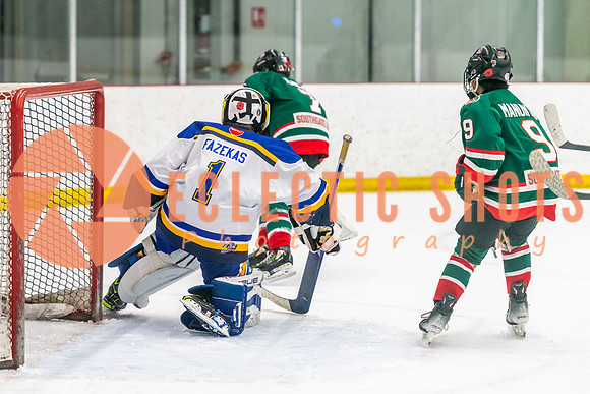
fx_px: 2645
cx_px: 250
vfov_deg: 8.5
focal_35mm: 161
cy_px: 218
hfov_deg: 12.7
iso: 3200
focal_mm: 140
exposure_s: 1/800
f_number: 2.8
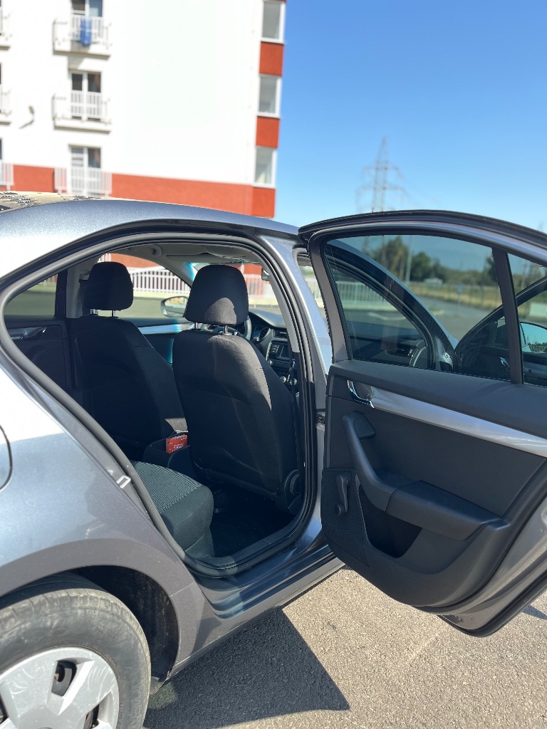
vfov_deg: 67.3
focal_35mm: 26
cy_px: 364
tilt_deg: -10.0
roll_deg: -2.4
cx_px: 274
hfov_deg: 53.1
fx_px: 548
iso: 50
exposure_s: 1/336
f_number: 1.6
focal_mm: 5.1
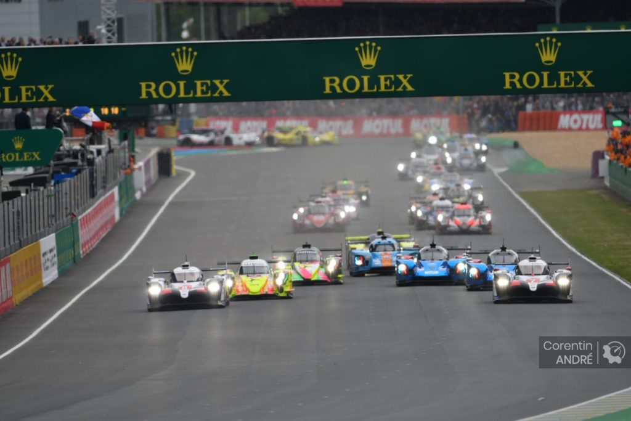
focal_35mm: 750
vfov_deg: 1.8
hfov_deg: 2.7
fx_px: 13147
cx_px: 316
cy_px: 210
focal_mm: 500
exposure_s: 1/3200
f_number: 4
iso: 320
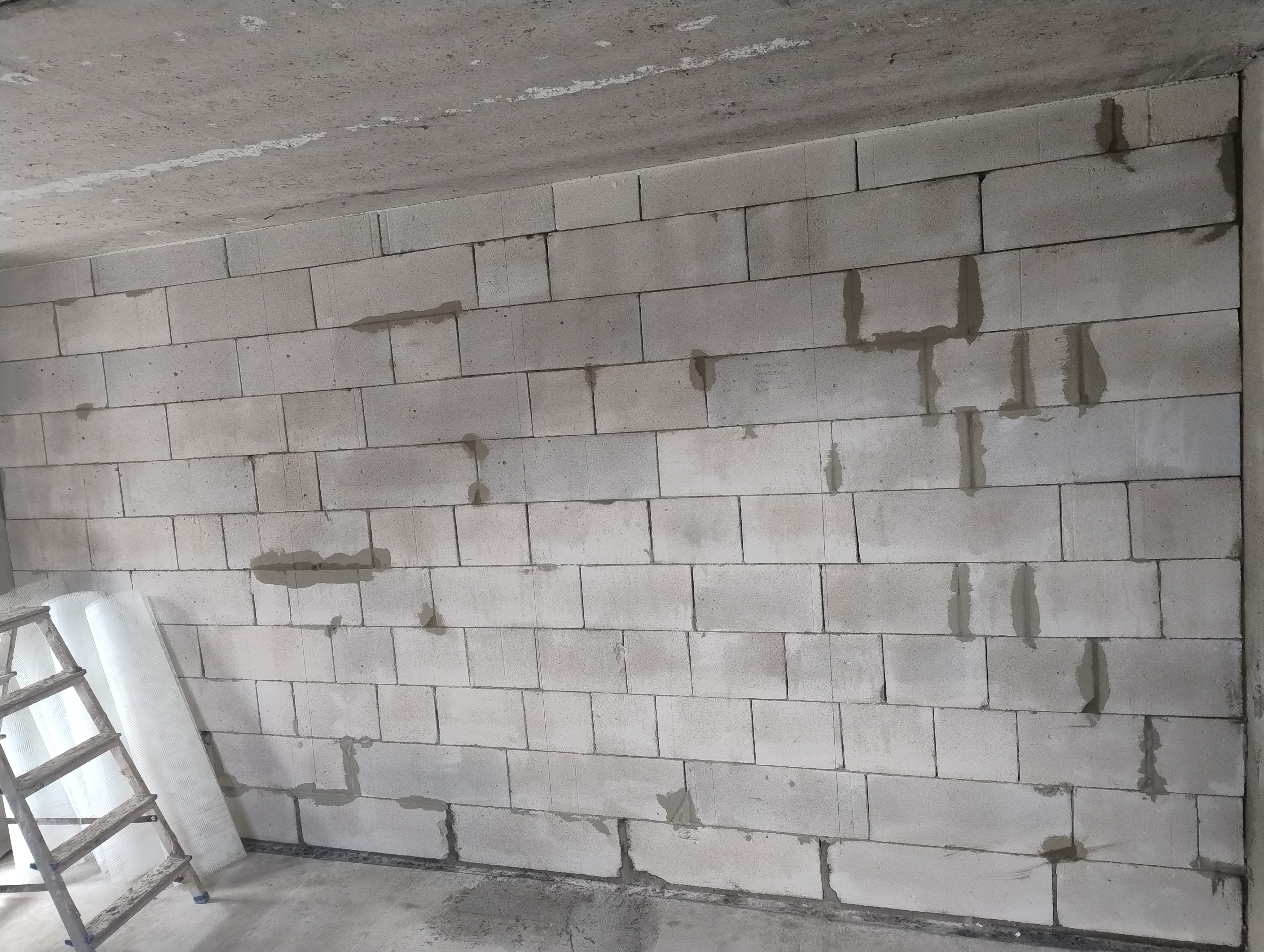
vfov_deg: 56.9
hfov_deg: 71.5
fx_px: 878
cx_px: 632
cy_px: 476
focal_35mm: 24
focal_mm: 5.56
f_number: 1.8
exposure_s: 1/50
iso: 647
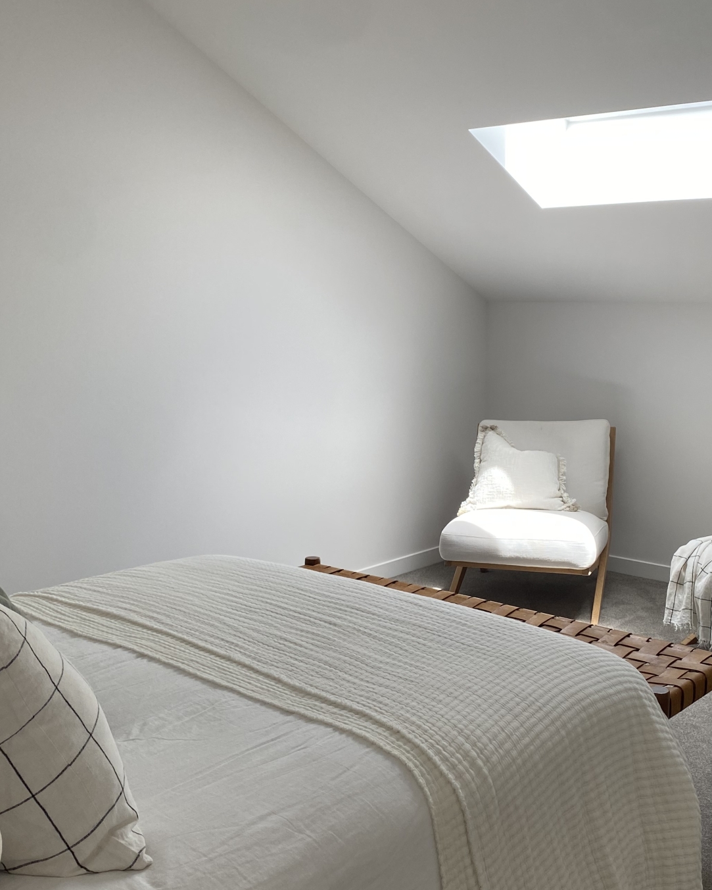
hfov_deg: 37.2
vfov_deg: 45.7
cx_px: 419
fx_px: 1053
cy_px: 482
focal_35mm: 40
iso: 50
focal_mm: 4.25
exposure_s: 1/122
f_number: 1.8
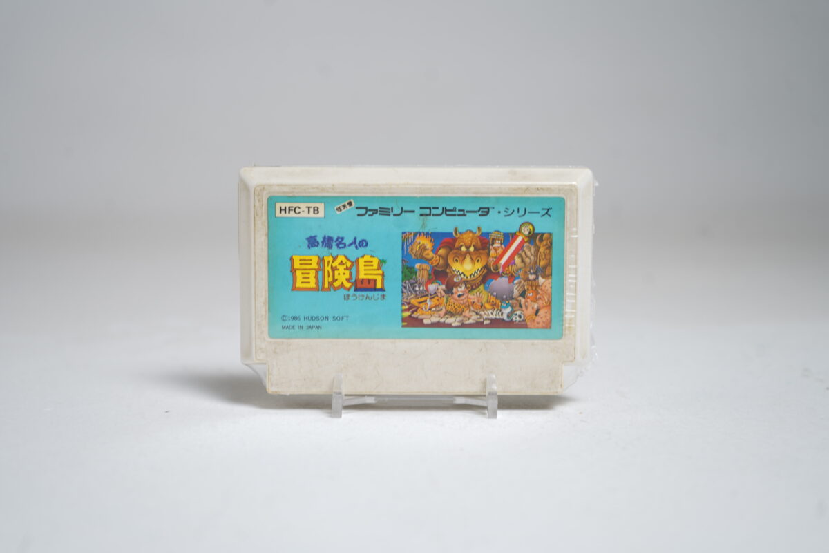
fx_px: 1151
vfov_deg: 27.0
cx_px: 414
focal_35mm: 50
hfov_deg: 39.6
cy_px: 276
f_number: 5
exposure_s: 1/10
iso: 64
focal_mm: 50
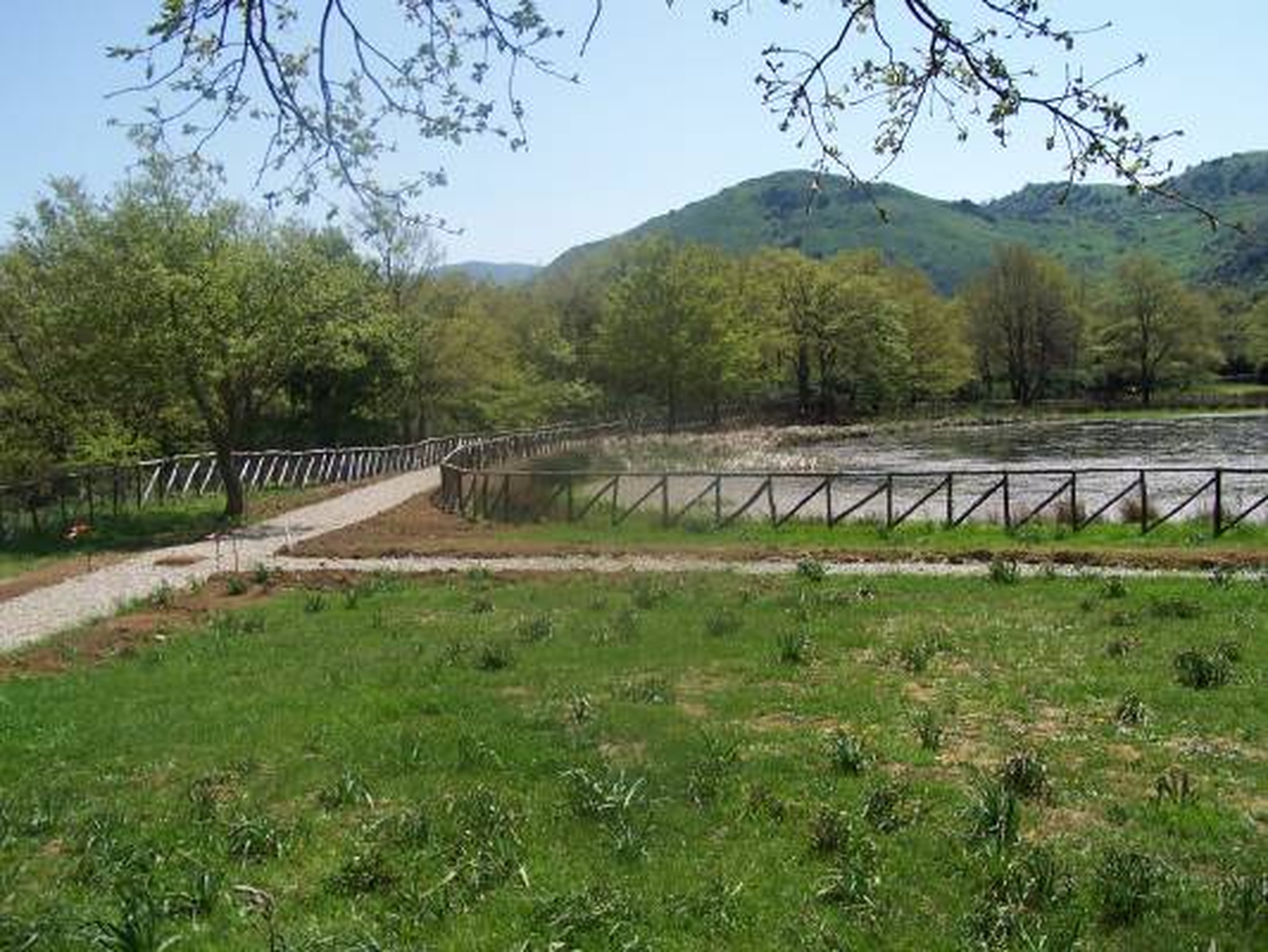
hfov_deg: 49.0
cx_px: 634
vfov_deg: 37.7
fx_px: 1392
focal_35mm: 38
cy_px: 476
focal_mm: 6.3
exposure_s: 1/750
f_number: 4
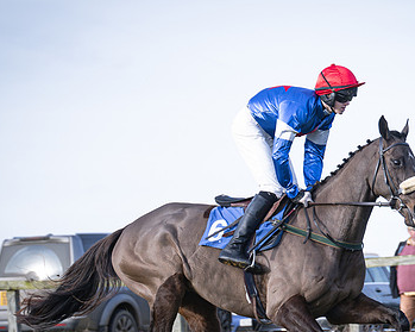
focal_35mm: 225
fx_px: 2763
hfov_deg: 8.6
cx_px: 383
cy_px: 242
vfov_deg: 6.9
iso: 125
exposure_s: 1/1000
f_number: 2.8
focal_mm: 70
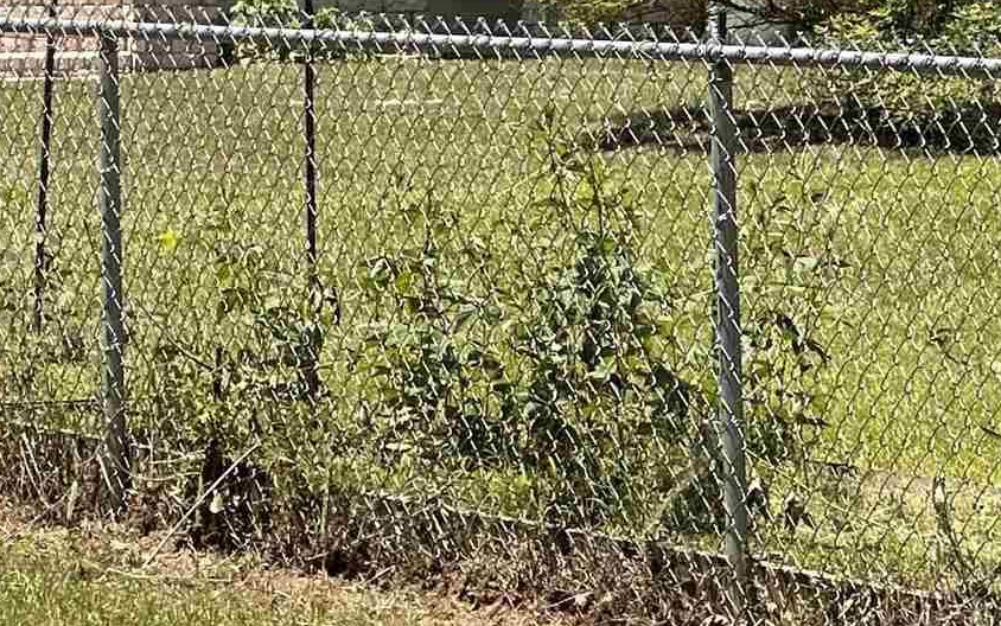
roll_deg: +0.1
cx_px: -89
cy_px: -320
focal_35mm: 297
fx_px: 8104
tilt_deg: +1.8
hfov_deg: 7.0
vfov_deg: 4.4
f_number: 2.8
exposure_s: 1/769
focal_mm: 9
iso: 32
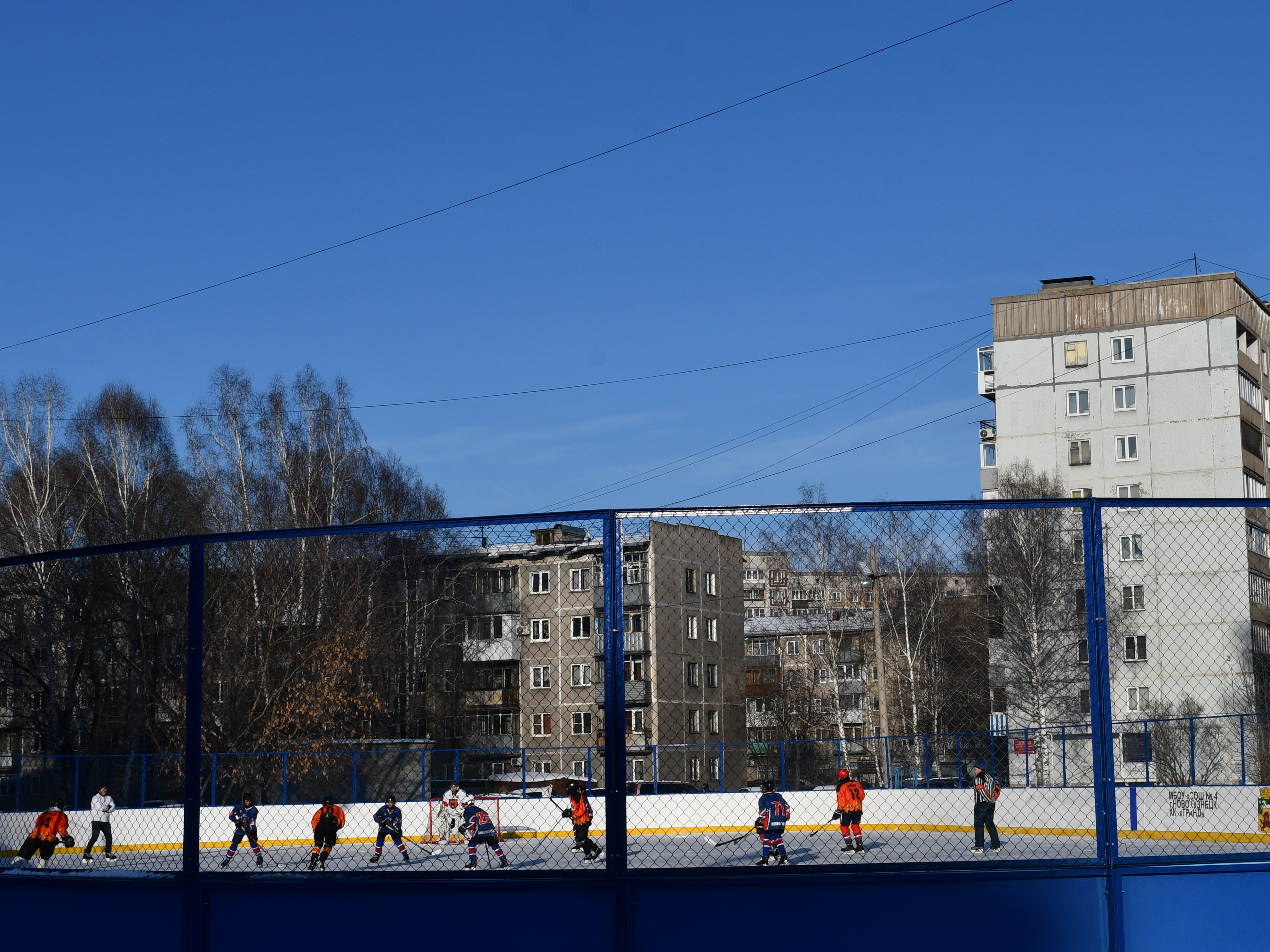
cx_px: 746
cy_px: 477
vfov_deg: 25.2
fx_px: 2128
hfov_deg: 33.2
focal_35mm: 58
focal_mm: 29
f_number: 10
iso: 100
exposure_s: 1/400
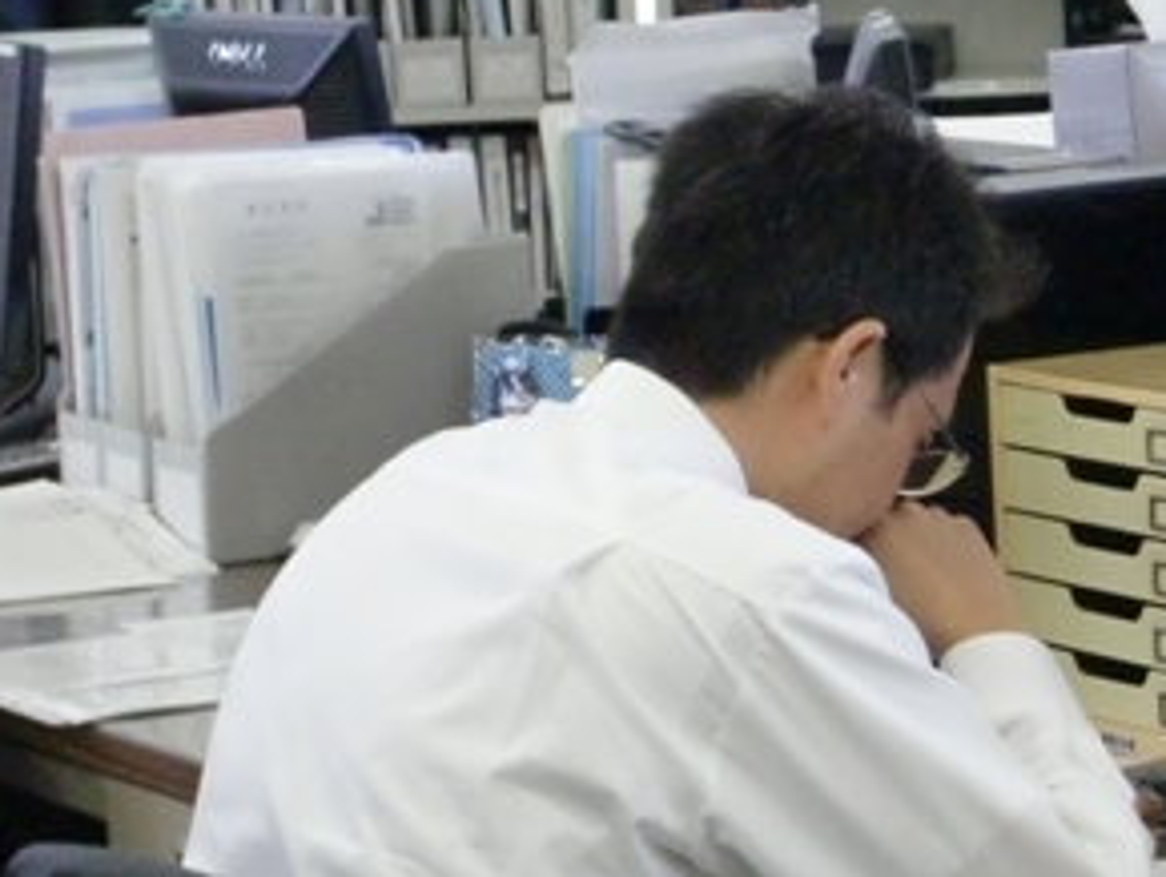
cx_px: 784
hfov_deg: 12.6
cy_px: 688
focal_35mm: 157
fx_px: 5293
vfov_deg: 9.4
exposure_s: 1/100
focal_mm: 16.5
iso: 640
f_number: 5.2
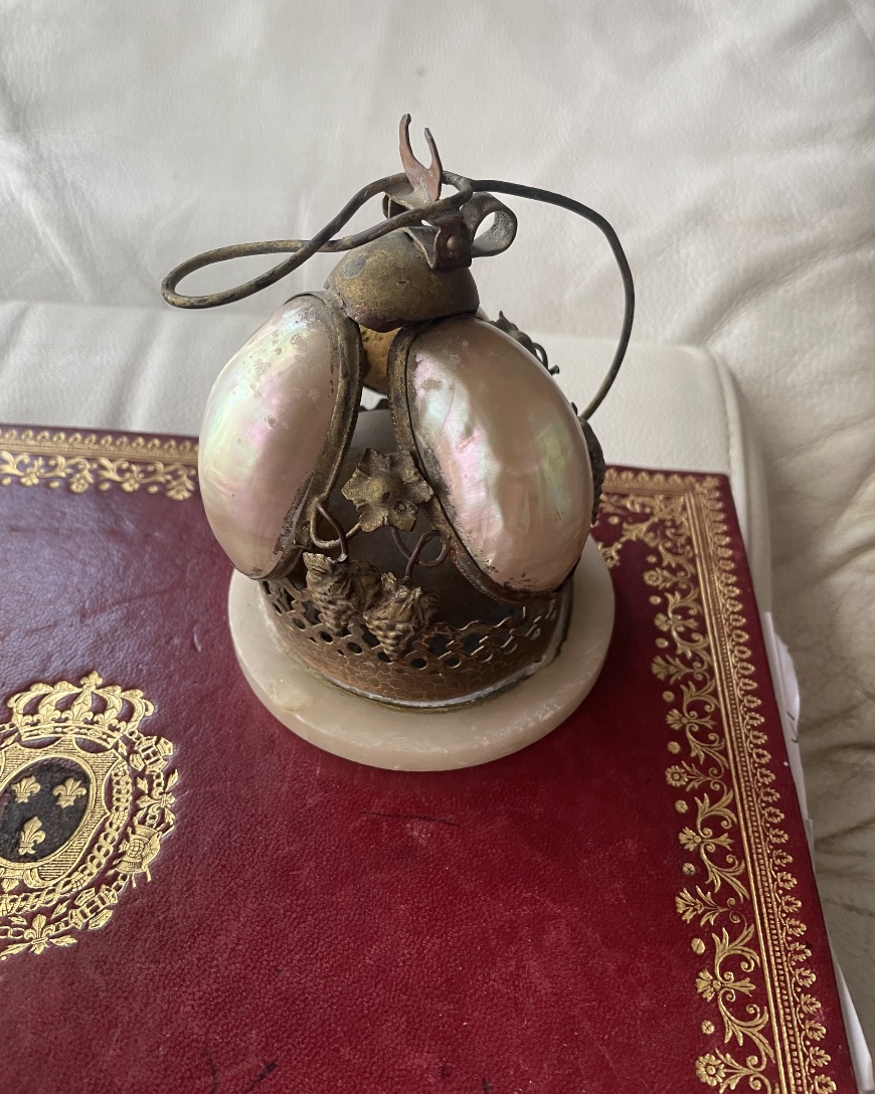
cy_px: 514
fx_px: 907
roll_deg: +2.9
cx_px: 425
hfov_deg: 51.5
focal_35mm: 28
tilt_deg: -38.5
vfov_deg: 62.2
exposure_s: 1/83
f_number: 1.6
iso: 125
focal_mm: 4.2
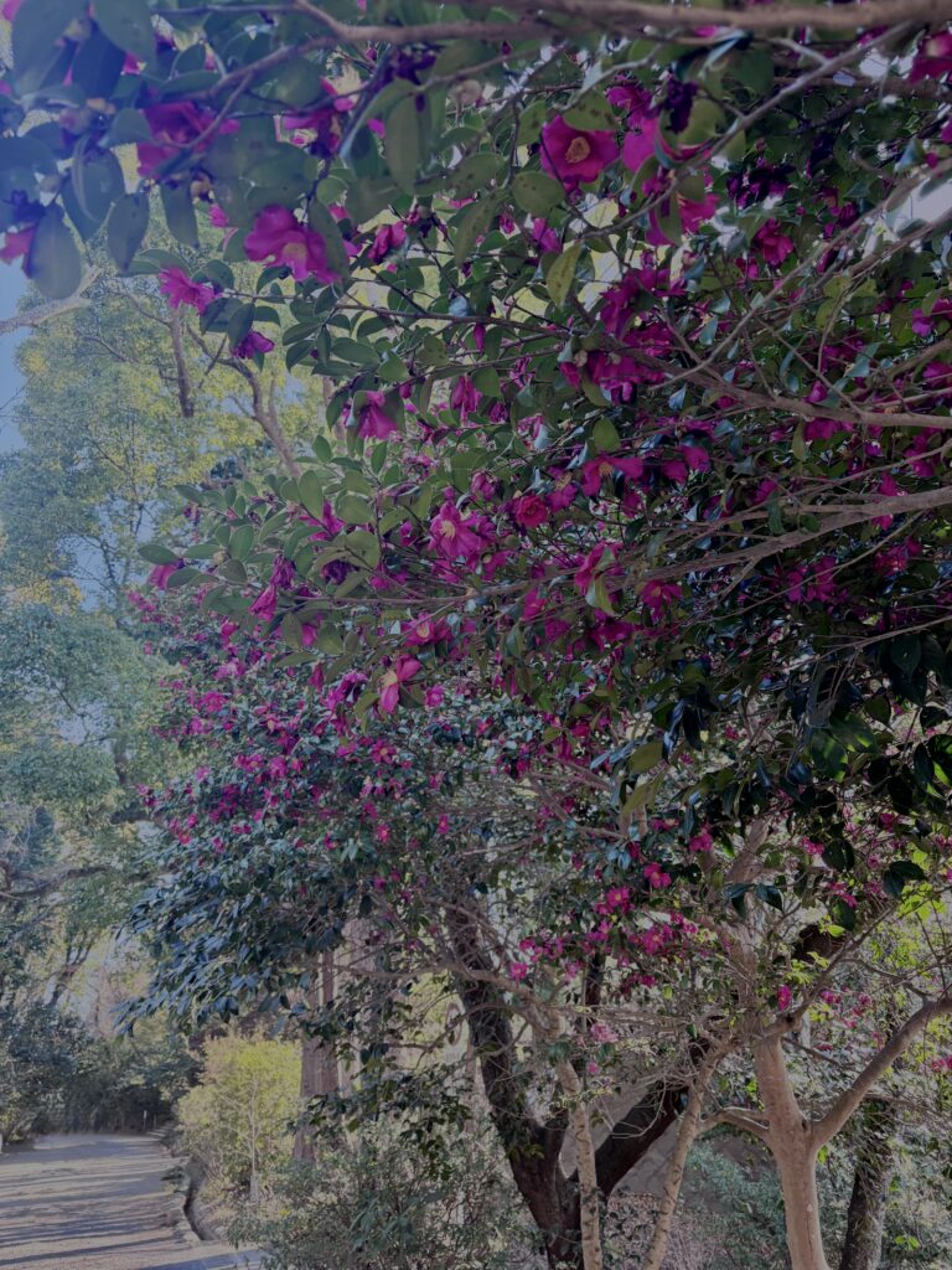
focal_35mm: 26
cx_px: 476
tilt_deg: +25.9
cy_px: 635
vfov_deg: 67.3
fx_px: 953
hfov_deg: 53.1
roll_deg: +2.2
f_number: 1.6
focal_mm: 5.96
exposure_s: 1/173
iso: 125
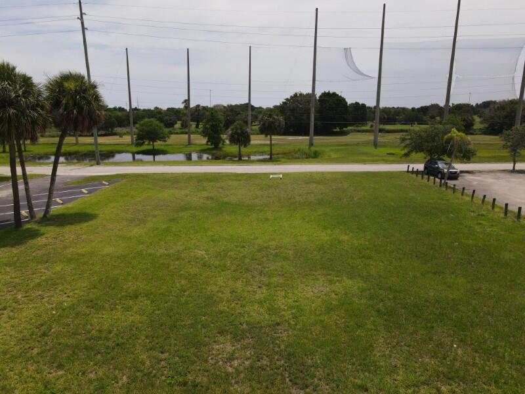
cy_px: 197
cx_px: 262
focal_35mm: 24
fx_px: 364
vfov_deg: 56.8
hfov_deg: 71.6
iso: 100
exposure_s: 1/60
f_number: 2.8
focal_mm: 4.5
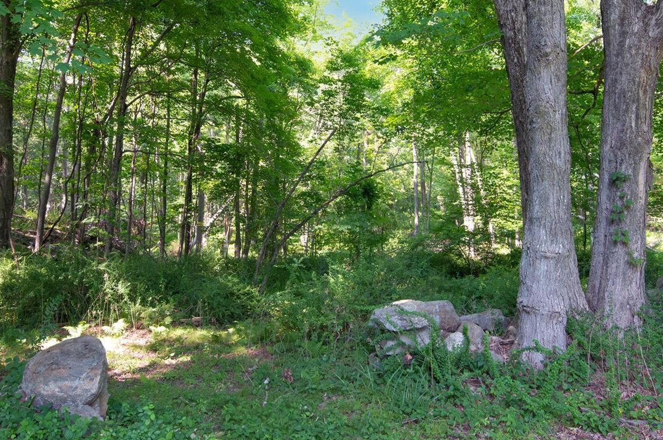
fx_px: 534
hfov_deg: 63.7
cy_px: 212
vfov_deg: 44.9
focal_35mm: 29
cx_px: 335
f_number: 8
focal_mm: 16
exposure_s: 1/750
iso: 5000
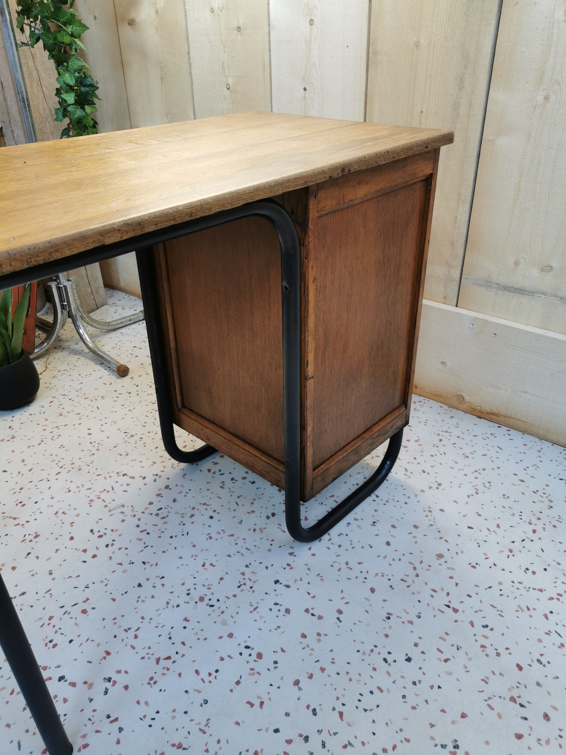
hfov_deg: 51.4
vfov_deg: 65.3
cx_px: 283
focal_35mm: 27
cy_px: 378
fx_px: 589
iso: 50
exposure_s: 1/101
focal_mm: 5.58
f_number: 1.8
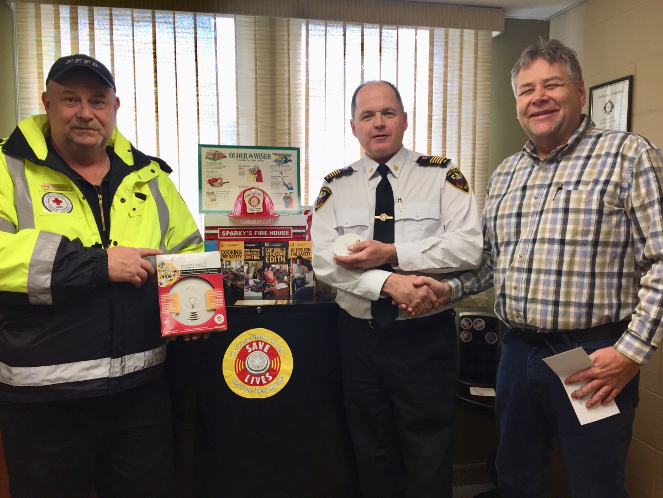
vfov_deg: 48.2
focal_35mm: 29
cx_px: 332
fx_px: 555
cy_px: 249
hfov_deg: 61.7
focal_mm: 4.15
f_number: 2.2
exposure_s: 1/60
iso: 40
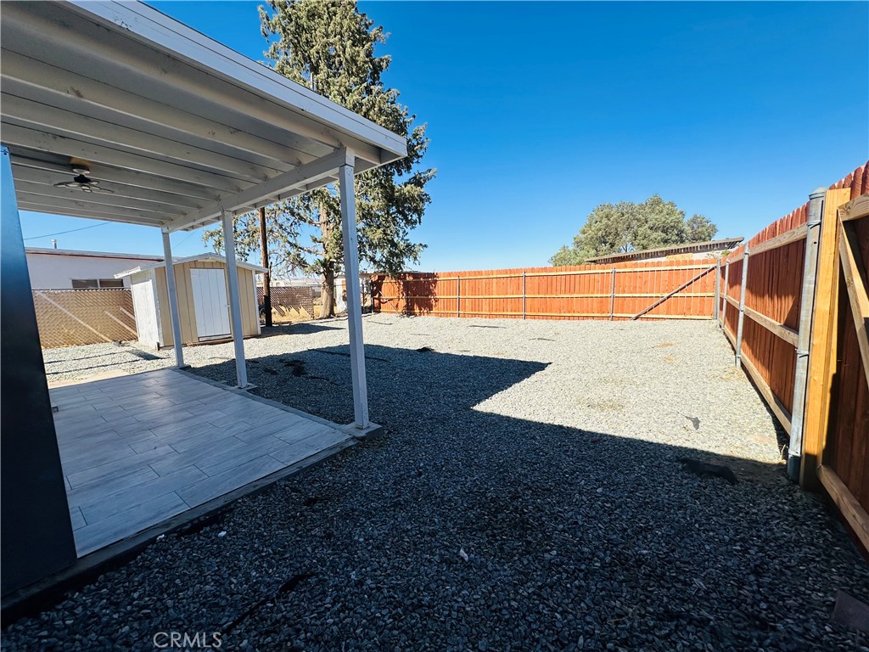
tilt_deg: -4.1
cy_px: 326
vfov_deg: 85.7
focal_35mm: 14
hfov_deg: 102.1
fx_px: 351
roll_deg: +1.3
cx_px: 434
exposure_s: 1/2212
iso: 50
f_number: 2.2
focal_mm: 2.22
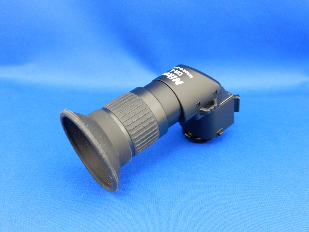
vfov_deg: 39.7
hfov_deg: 51.4
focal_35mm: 36
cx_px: 154
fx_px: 321
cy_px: 116
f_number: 4
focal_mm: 6.4
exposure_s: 1/8
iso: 450
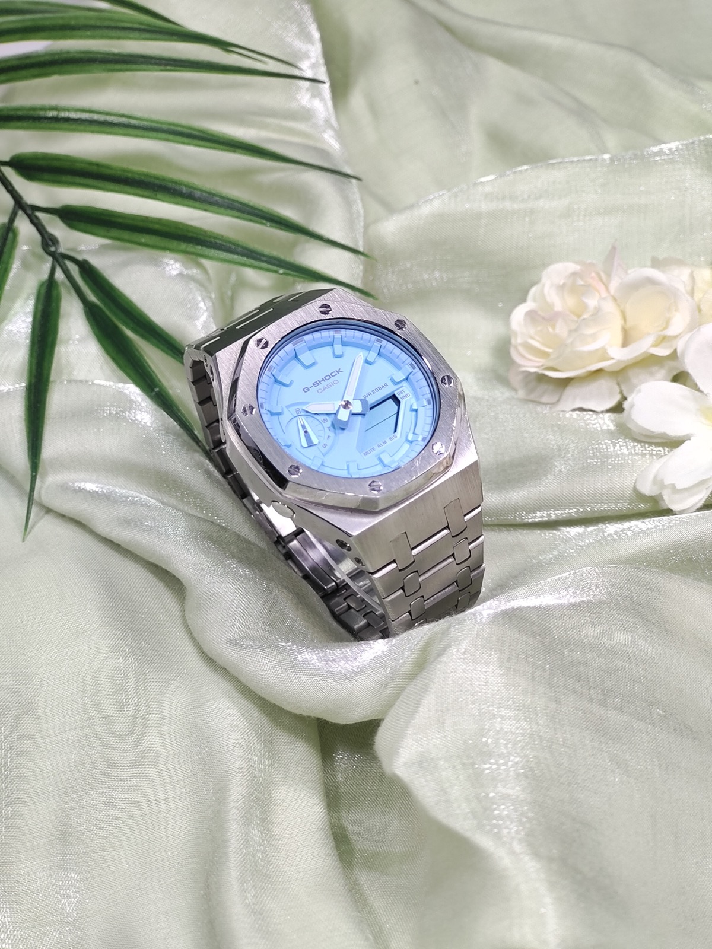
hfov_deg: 29.1
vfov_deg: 38.2
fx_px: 1371
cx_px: 356
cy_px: 474
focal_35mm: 50
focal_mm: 7.55
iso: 53
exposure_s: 1/100
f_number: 2.08
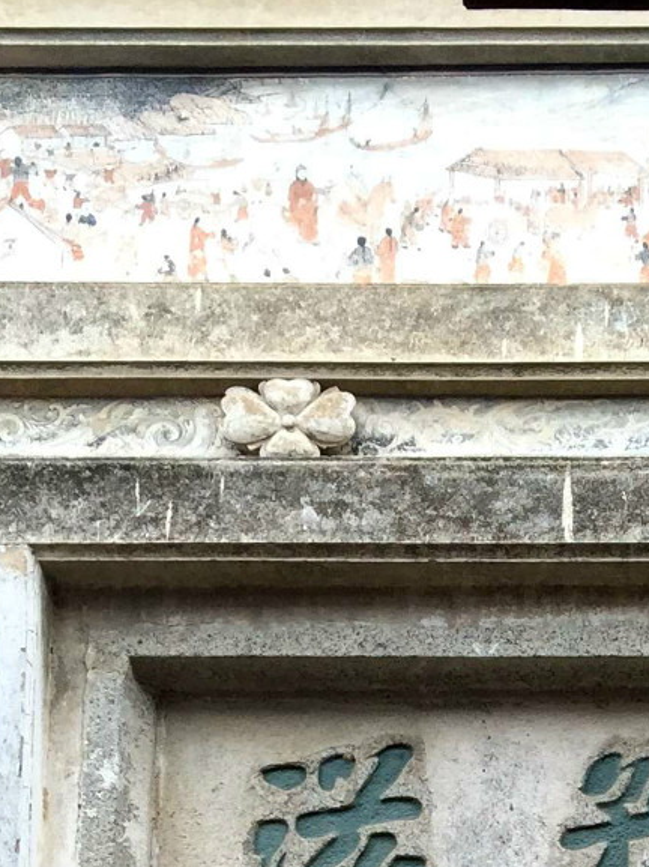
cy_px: 1485
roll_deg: +0.8
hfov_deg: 13.8
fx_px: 2578
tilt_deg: +12.1
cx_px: 847
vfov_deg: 16.5
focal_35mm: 103
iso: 32
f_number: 2.2
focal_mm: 4.15
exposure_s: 1/557
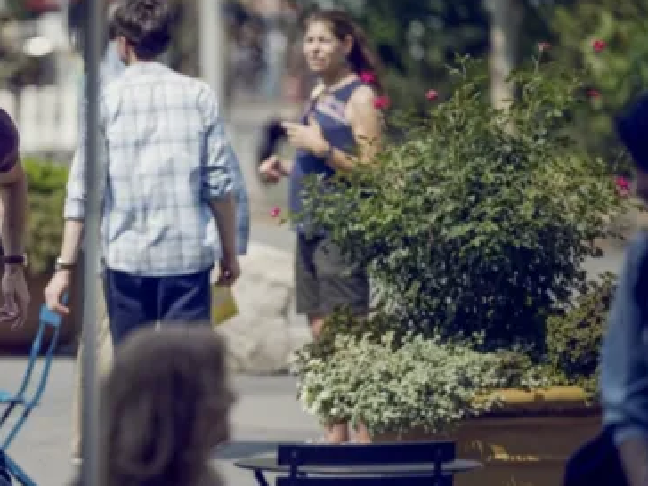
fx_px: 7600
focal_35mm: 406
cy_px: 288
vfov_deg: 3.7
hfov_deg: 4.9
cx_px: 25
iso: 125
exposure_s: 1/2000
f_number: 2.8
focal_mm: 200
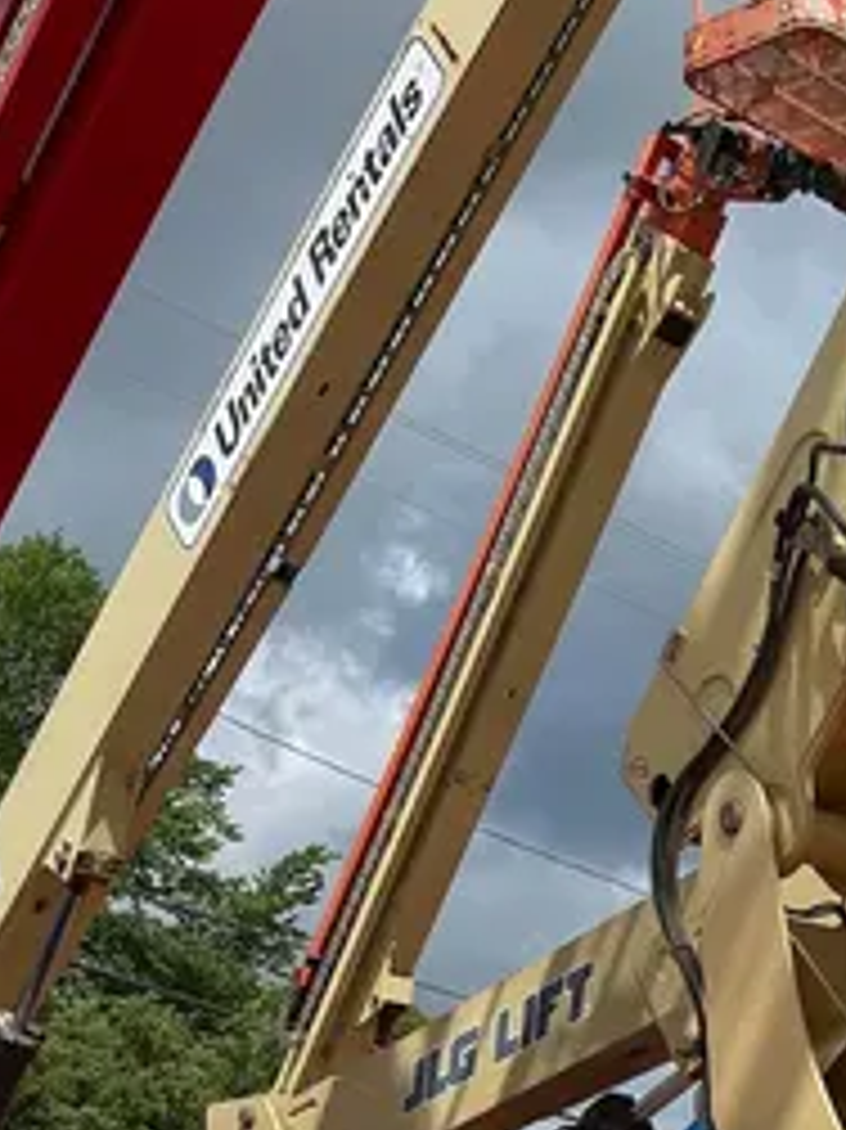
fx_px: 2479
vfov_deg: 22.7
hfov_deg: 17.8
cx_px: 1184
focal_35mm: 76
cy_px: 1501
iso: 50
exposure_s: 1/4854
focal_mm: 5.1
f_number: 1.6
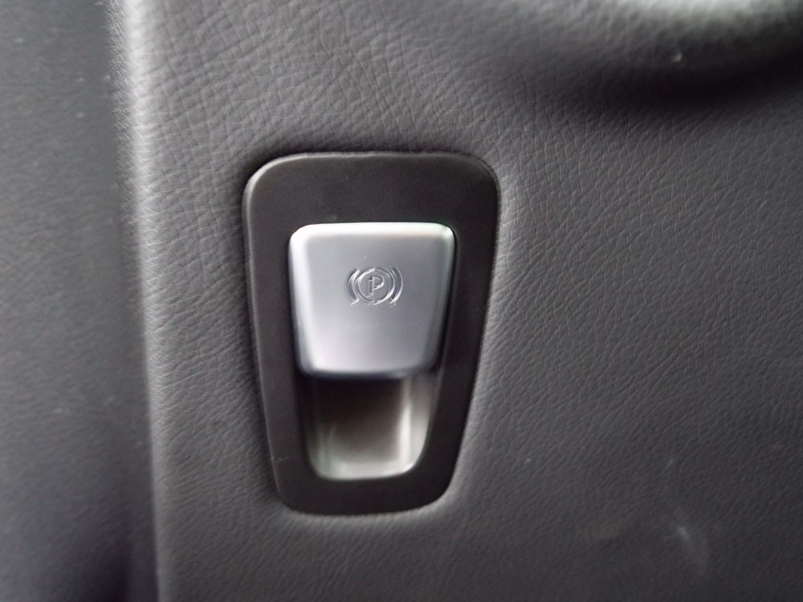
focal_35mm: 38
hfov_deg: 49.0
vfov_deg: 37.7
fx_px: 881
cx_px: 402
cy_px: 301
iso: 3200
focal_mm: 19
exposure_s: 1/1.3
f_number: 6.3
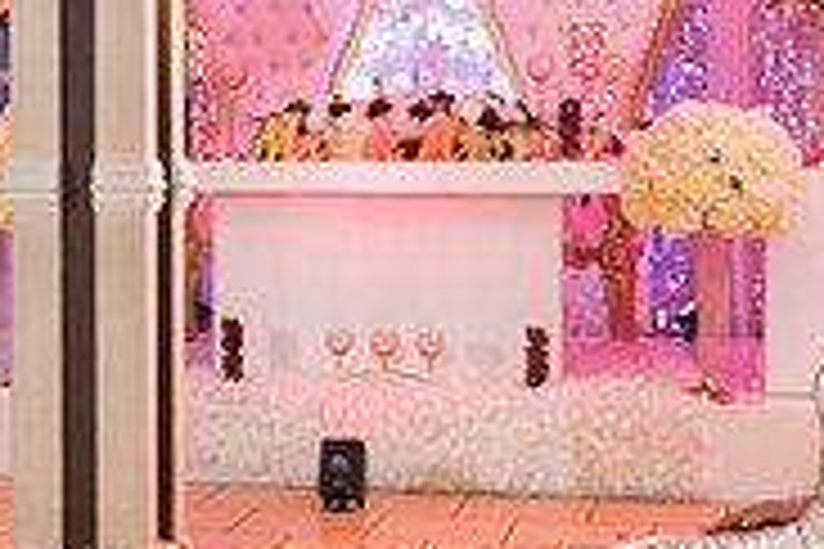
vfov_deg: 14.0
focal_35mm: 98
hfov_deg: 20.6
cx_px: 167
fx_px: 2243
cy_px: 259
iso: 1250
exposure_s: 1/125
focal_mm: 31
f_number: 3.2
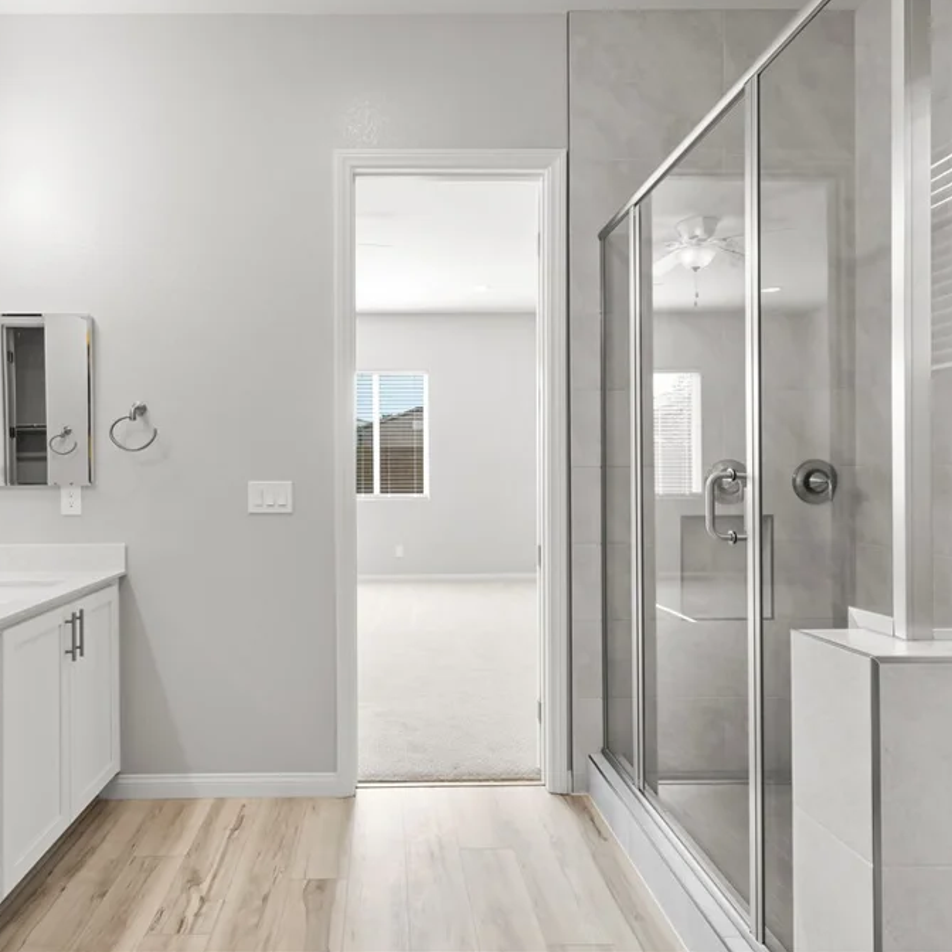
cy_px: 470
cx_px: 387
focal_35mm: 22
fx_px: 685
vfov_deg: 69.6
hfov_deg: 69.0
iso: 500
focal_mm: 17
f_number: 8
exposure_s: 1/25
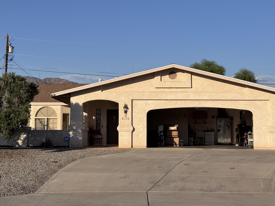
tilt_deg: +6.4
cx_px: 117
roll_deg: -0.5
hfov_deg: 28.9
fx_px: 532
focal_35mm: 67
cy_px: 69
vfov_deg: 21.8
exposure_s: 1/6410
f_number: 1.78
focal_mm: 6.76
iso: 64
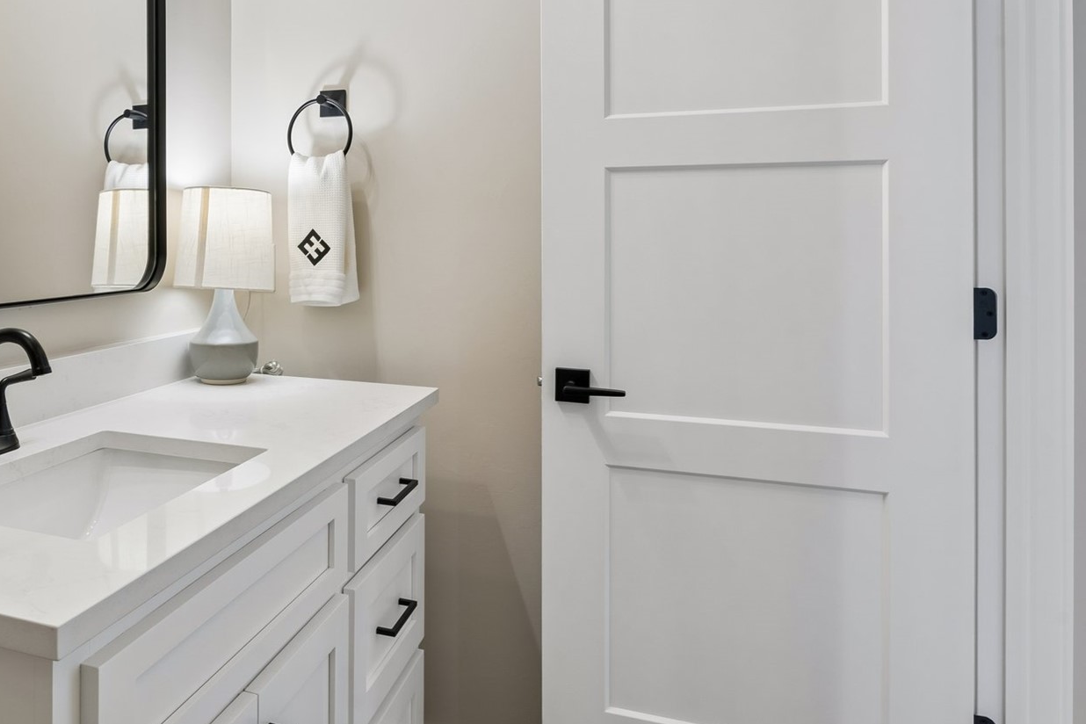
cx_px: 322
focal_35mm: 29
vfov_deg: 44.4
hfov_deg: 61.6
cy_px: 230
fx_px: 869
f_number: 10
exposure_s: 1/6
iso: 200
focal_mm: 17.5
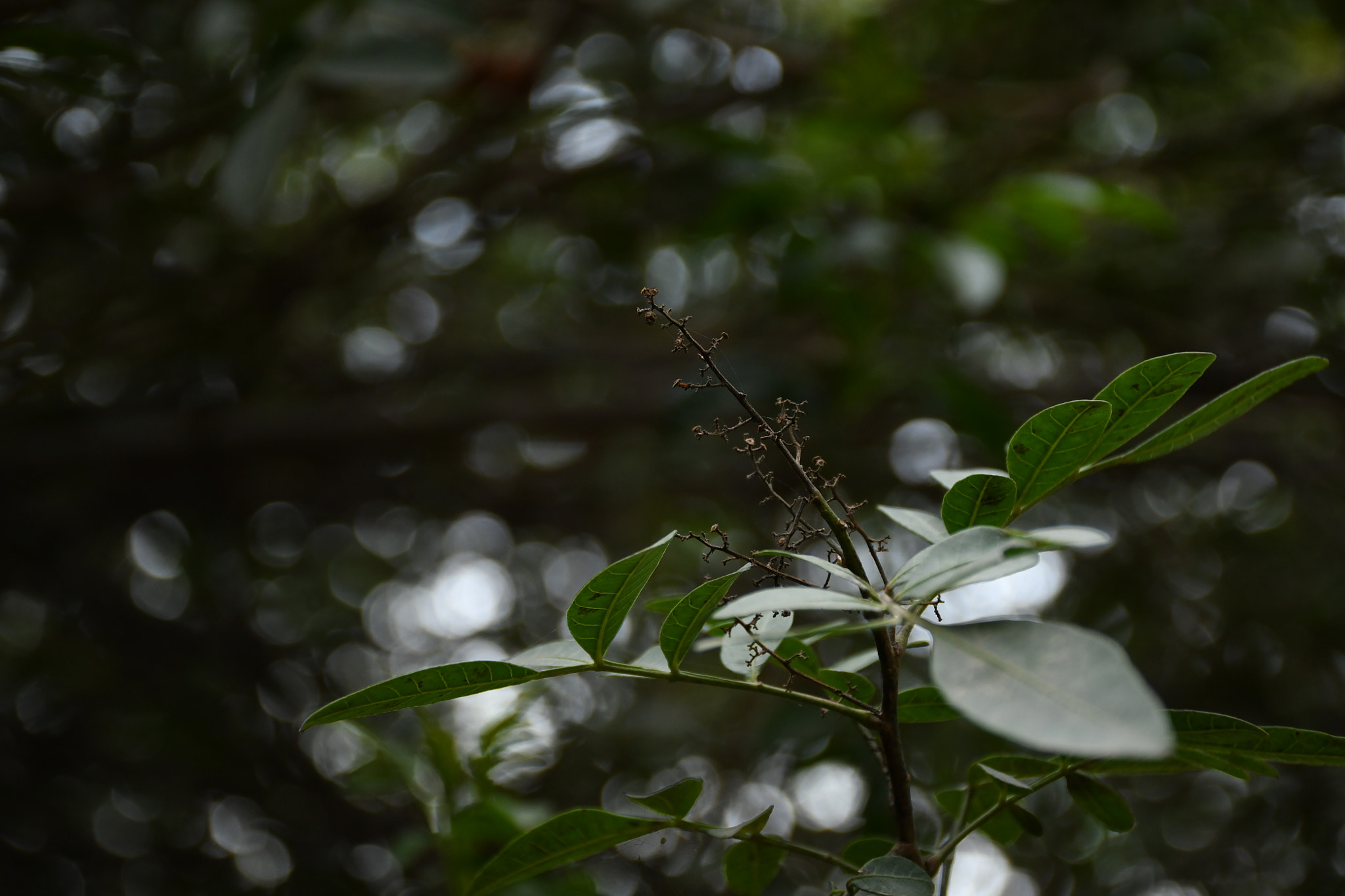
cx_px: 672
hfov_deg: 22.6
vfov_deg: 15.2
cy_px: 448
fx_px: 3362
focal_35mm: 90
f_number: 5.6
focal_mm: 60
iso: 640
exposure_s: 1/200
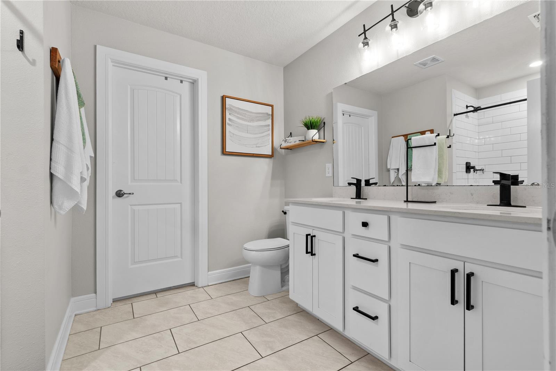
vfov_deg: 77.3
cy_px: 186
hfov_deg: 100.4
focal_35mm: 15
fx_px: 232
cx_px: 278
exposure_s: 1.3
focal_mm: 10
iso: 100
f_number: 7.1
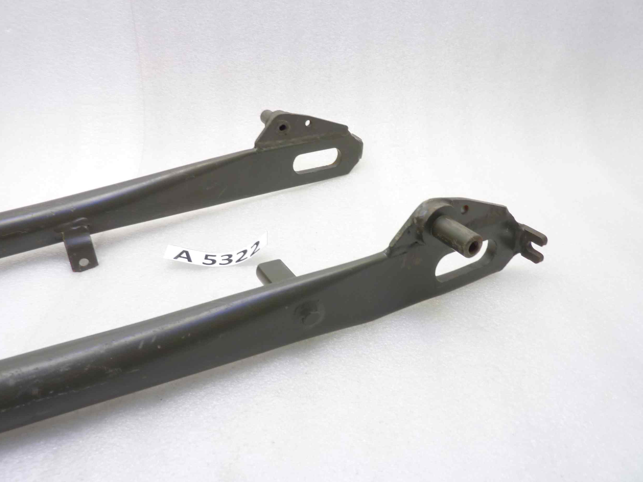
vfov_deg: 53.0
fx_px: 483
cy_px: 232
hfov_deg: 67.3
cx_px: 324
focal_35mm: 26
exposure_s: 1/10
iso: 80
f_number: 3.3
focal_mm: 4.1
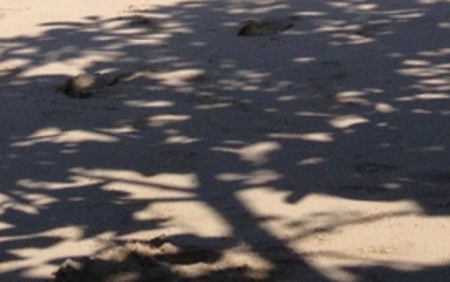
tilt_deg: -3.0
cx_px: 143
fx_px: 2013
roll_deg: +0.6
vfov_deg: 7.4
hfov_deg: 12.7
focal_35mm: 164
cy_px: -456
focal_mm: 4.28
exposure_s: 1/3460
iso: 50
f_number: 2.4
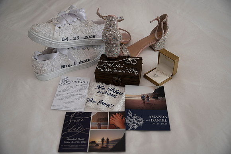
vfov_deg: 36.8
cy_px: 77
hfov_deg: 53.2
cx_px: 116
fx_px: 231
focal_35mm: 36
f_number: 2.8
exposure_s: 1/640
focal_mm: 36
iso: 400
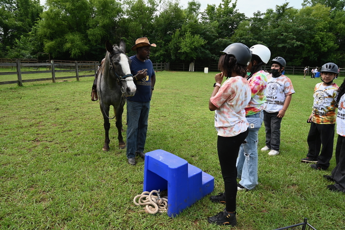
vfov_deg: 53.1
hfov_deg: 73.8
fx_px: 230
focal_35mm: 24
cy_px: 115
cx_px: 172
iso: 100
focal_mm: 24
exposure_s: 1/250
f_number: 5.6
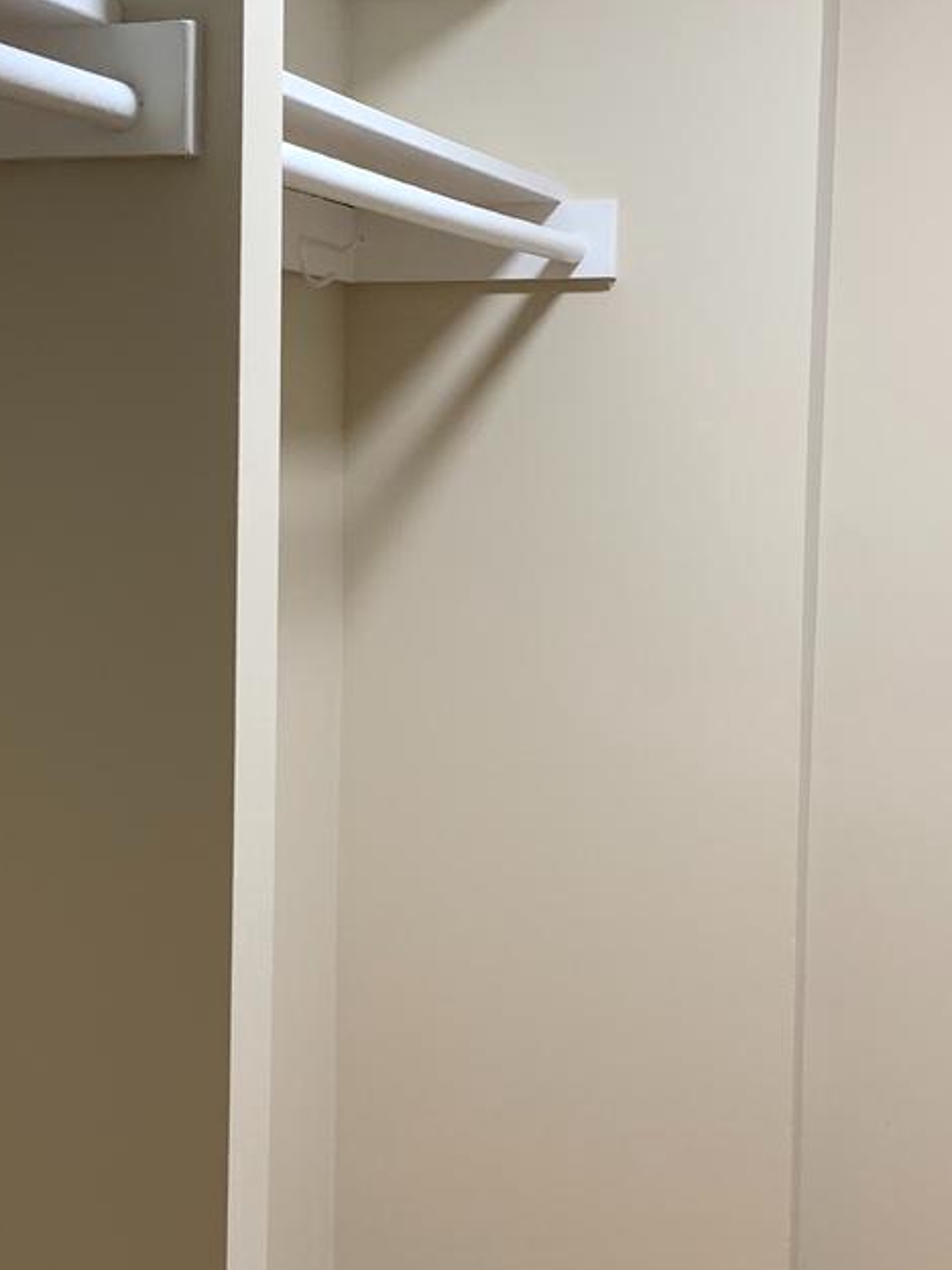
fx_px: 2347
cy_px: 682
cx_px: 340
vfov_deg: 30.3
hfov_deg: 22.9
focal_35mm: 64
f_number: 1.8
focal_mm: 4.25
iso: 125
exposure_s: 1/60
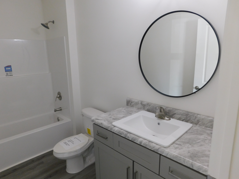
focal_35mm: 23
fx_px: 159
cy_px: 90
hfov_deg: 73.9
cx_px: 120
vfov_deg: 58.9
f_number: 3
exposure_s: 1/30
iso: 200
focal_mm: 4
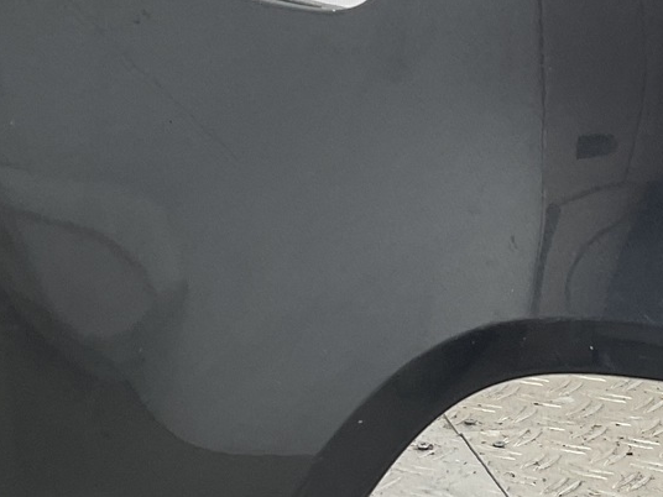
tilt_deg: -18.7
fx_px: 2088
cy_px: 356
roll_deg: -6.3
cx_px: 708
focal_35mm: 109
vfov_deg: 13.5
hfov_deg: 17.5
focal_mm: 3
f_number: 1.8
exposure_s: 1/101
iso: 16
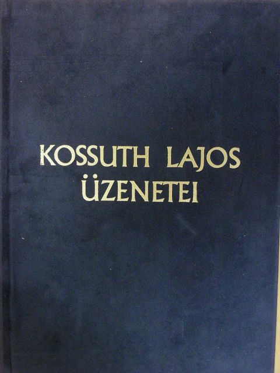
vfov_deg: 33.2
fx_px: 626
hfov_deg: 25.2
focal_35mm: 58
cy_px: 186
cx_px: 140
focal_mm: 9.7
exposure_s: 1/8
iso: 350
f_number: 3.5
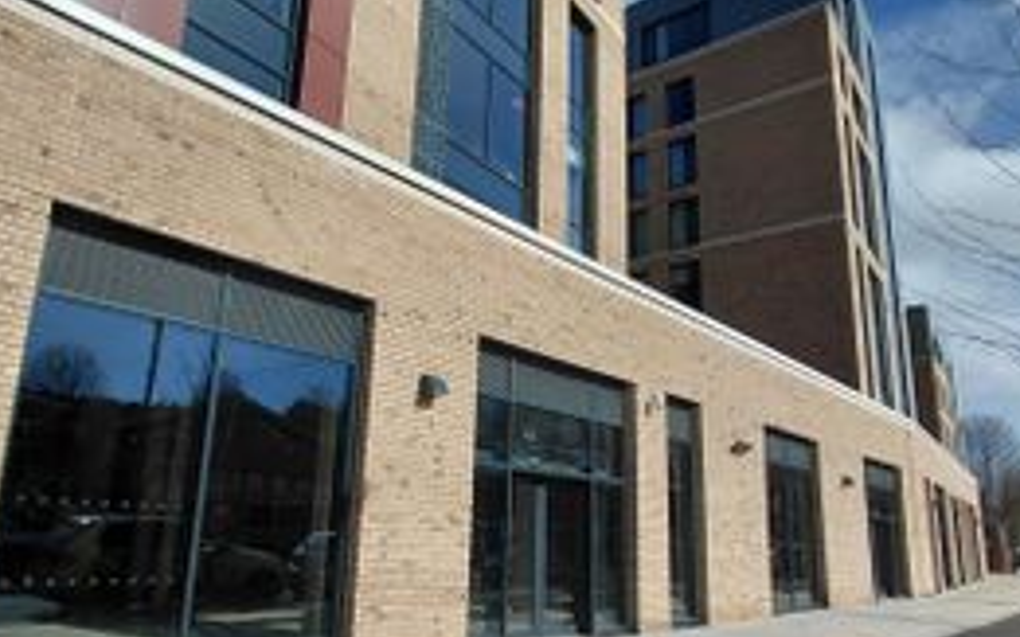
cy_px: 367
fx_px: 723
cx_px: 481
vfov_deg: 47.4
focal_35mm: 26
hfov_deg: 70.4
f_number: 2.2
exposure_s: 1/6425
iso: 50
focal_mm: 1.64
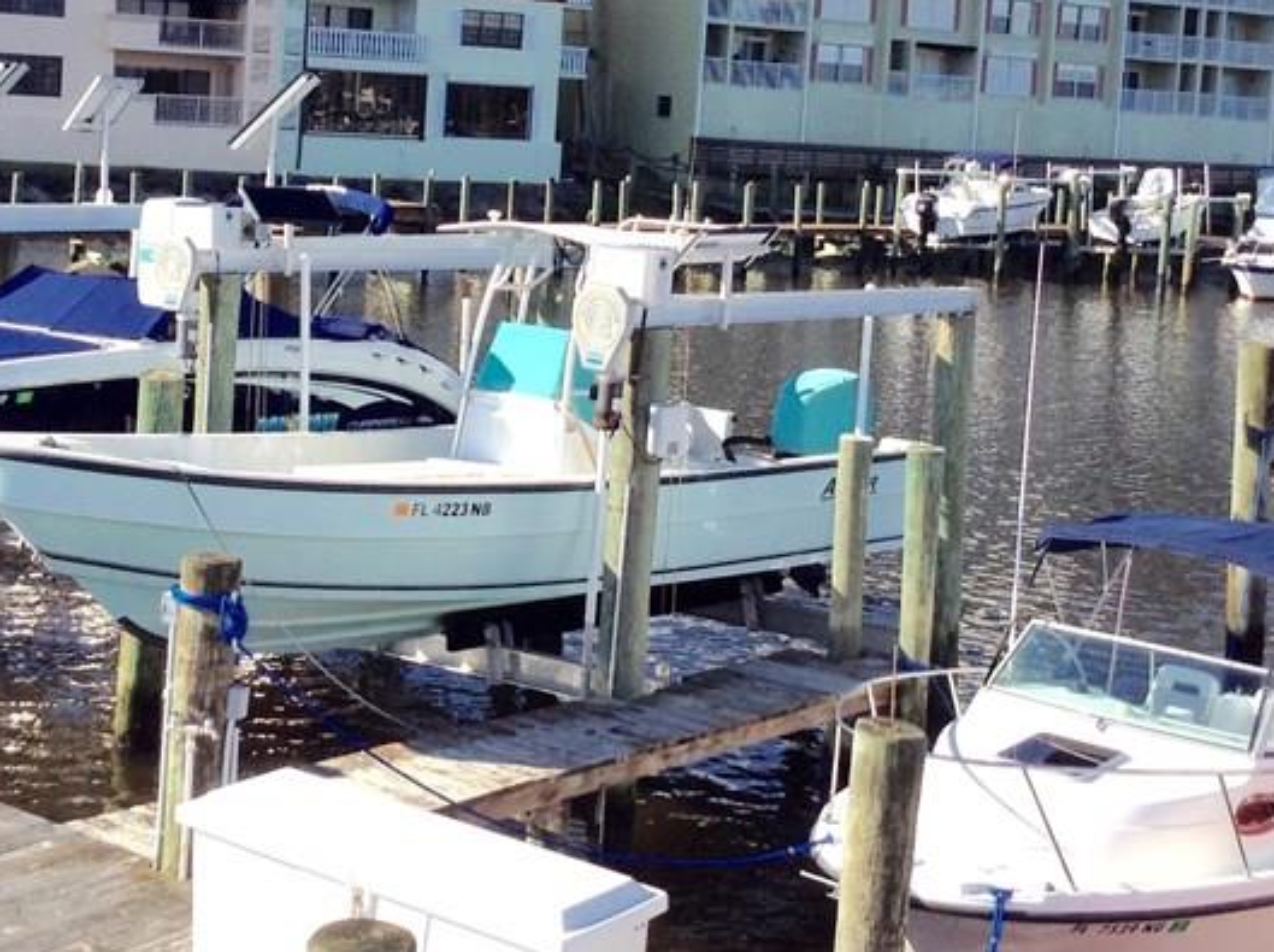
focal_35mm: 64
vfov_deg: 22.6
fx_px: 2352
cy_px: 224
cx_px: 556
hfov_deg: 30.3
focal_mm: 3.3
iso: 25
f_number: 2.4
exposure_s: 1/950
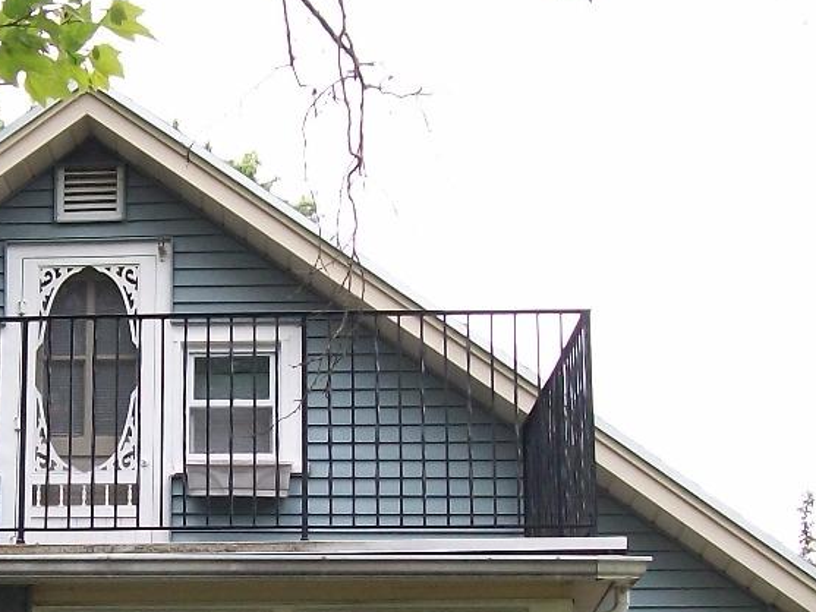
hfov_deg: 20.7
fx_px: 2193
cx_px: 95
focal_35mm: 93
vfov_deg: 15.7
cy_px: 581
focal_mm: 6
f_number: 2.7
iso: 80
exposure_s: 1/500
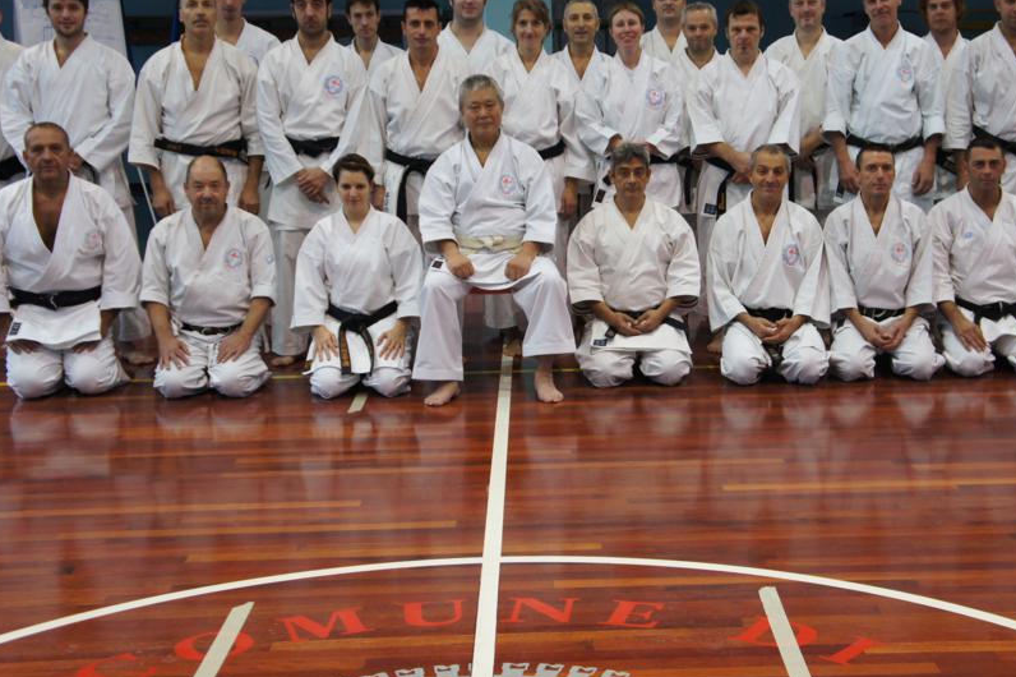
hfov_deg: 36.8
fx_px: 1523
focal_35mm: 54
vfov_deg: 25.0
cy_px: 301
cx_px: 585
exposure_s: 1/50
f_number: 4
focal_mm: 28
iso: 640
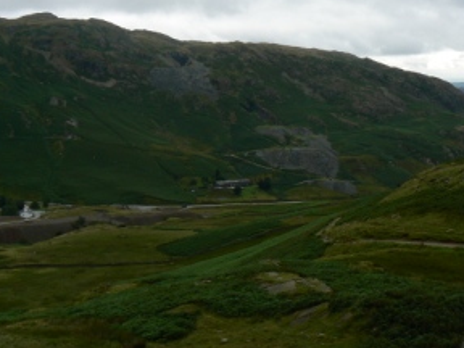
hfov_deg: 35.5
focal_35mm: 54
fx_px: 724
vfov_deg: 26.9
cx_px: 234
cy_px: 126
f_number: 6.3
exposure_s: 1/400
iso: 80
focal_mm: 6
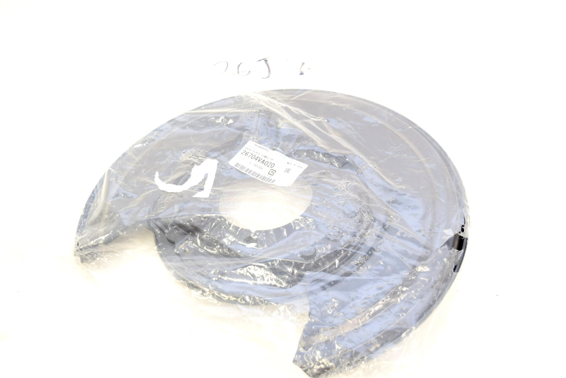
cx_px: 283
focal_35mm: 45
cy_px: 189
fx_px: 708
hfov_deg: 43.6
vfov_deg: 29.9
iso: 400
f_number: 5
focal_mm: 30
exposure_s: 1/100
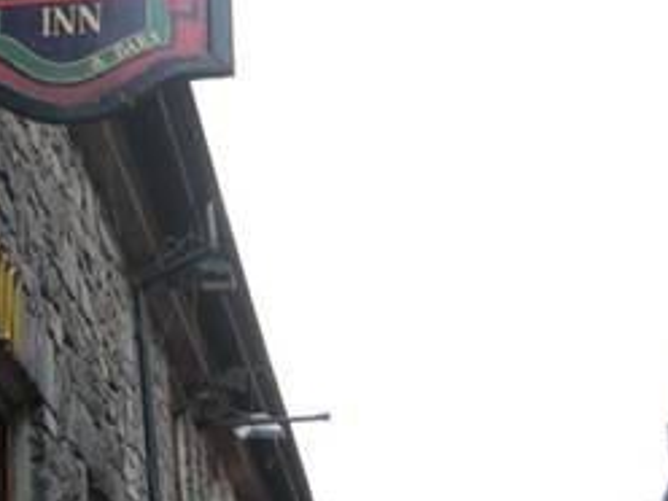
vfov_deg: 15.7
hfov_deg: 20.6
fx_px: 1795
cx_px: 57
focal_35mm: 93
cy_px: 48
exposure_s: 1/103
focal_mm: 10.1
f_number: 3.1
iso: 64
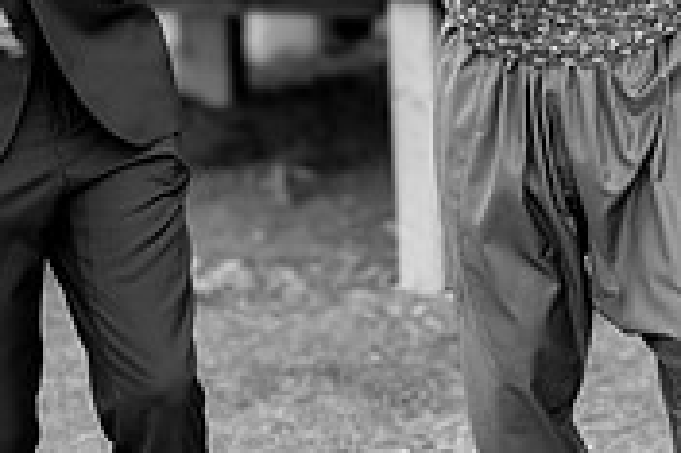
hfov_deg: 12.4
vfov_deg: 8.2
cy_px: -172
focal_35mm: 165
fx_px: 3118
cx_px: 499
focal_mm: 50
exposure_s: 1/500
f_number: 1.4
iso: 80
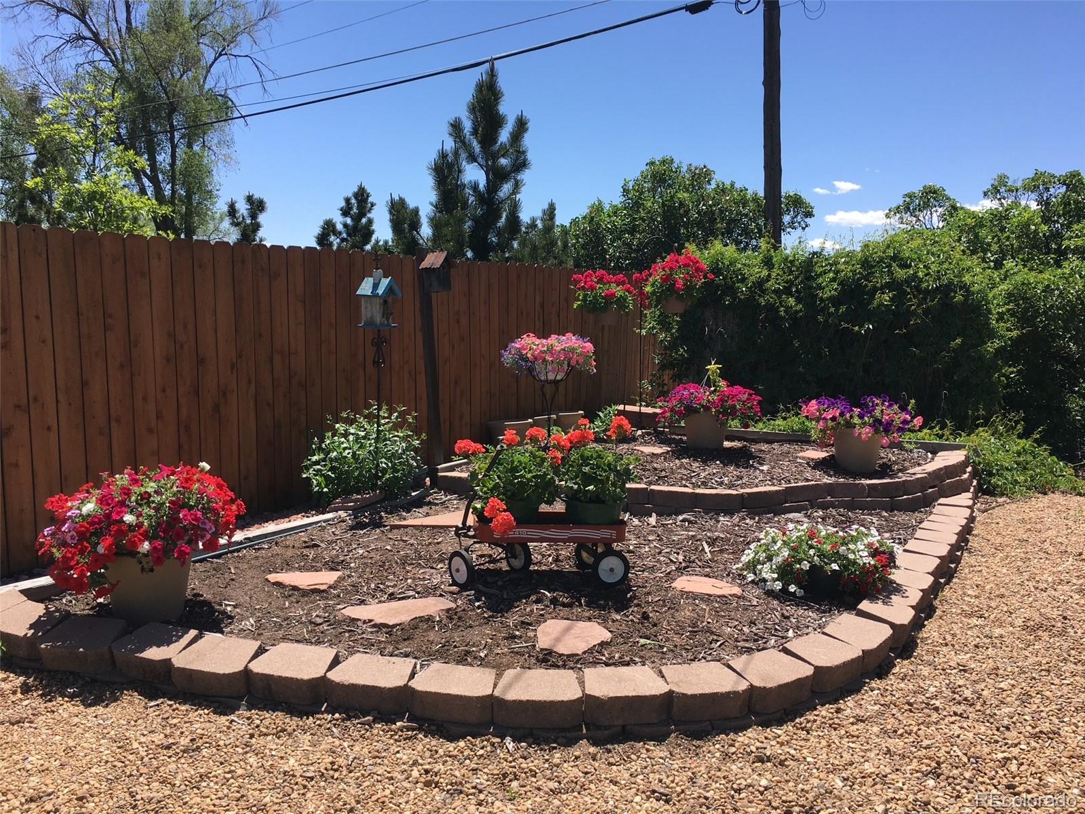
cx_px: 542
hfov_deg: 61.7
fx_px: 909
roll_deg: +0.7
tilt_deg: -5.3
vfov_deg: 48.2
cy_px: 407
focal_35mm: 29
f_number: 2.2
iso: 25
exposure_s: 1/1115
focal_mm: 4.15
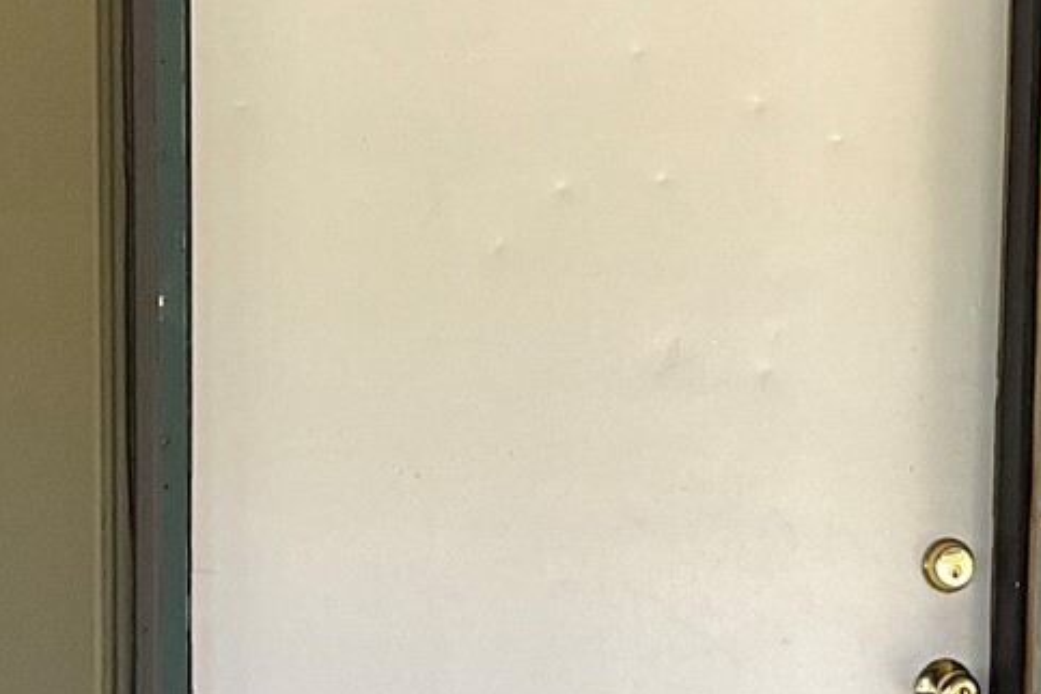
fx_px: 2891
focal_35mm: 100
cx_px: 754
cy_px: 720
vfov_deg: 13.5
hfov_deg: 20.3
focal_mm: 3
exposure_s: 1/122
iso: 50
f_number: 1.8
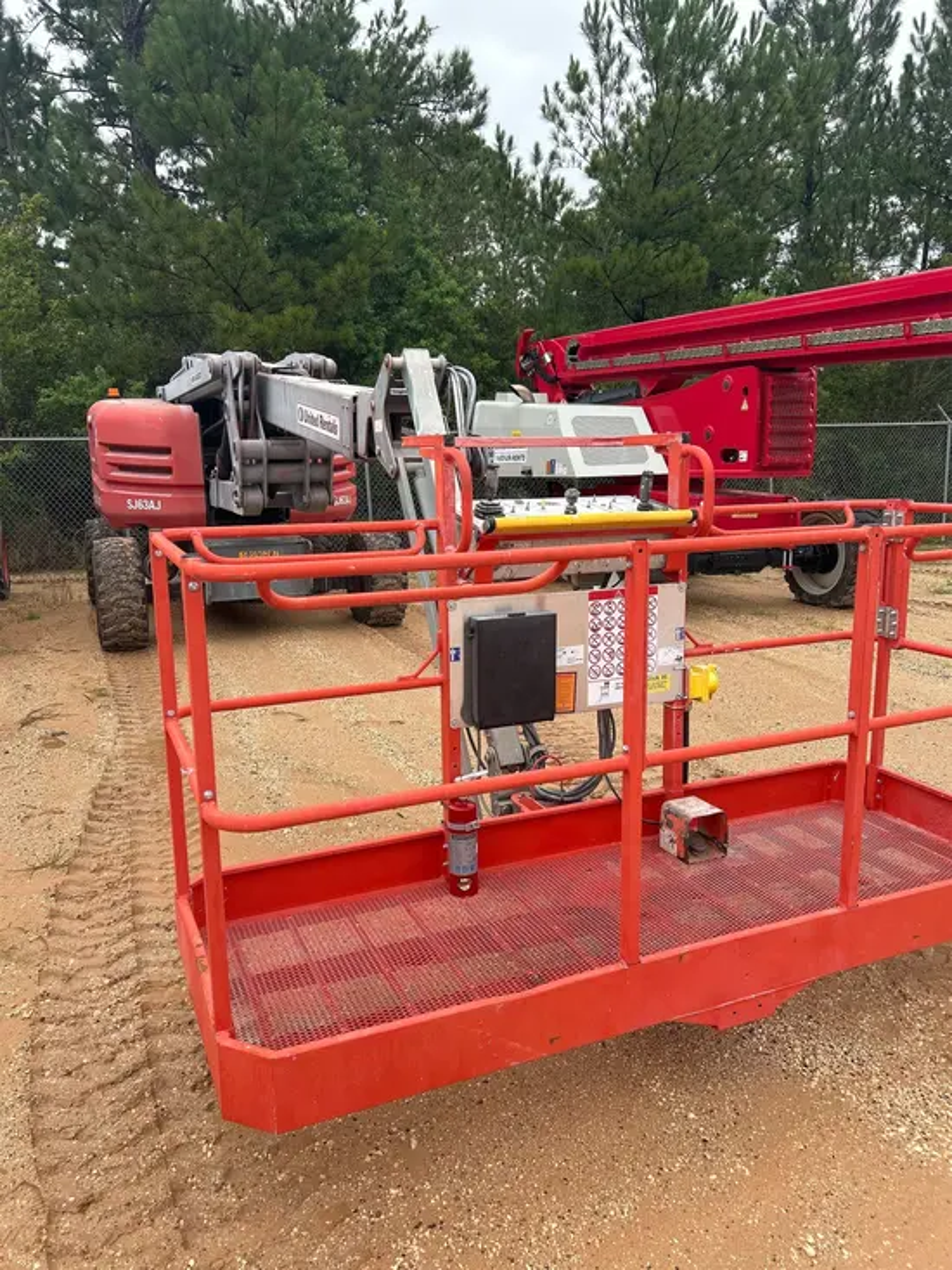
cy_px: 635
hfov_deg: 53.1
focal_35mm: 26
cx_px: 476
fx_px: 953
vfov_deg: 67.3
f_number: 1.5
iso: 50
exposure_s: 1/1124
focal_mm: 5.7
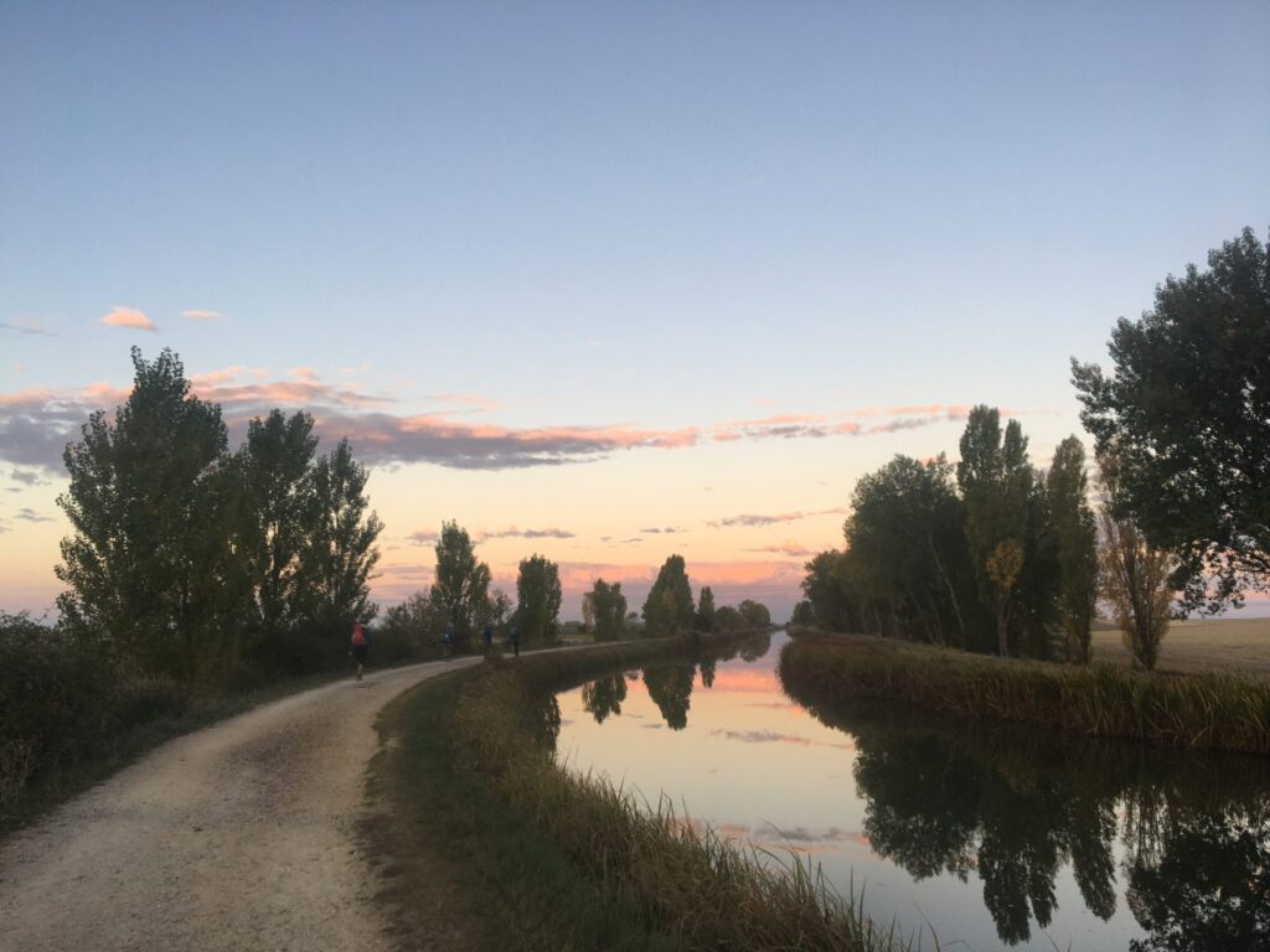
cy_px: 476
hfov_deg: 61.7
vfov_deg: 48.2
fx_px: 1064
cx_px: 635
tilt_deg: +10.0
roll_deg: +0.4
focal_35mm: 29
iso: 25
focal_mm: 4.15
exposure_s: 1/114
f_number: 2.2
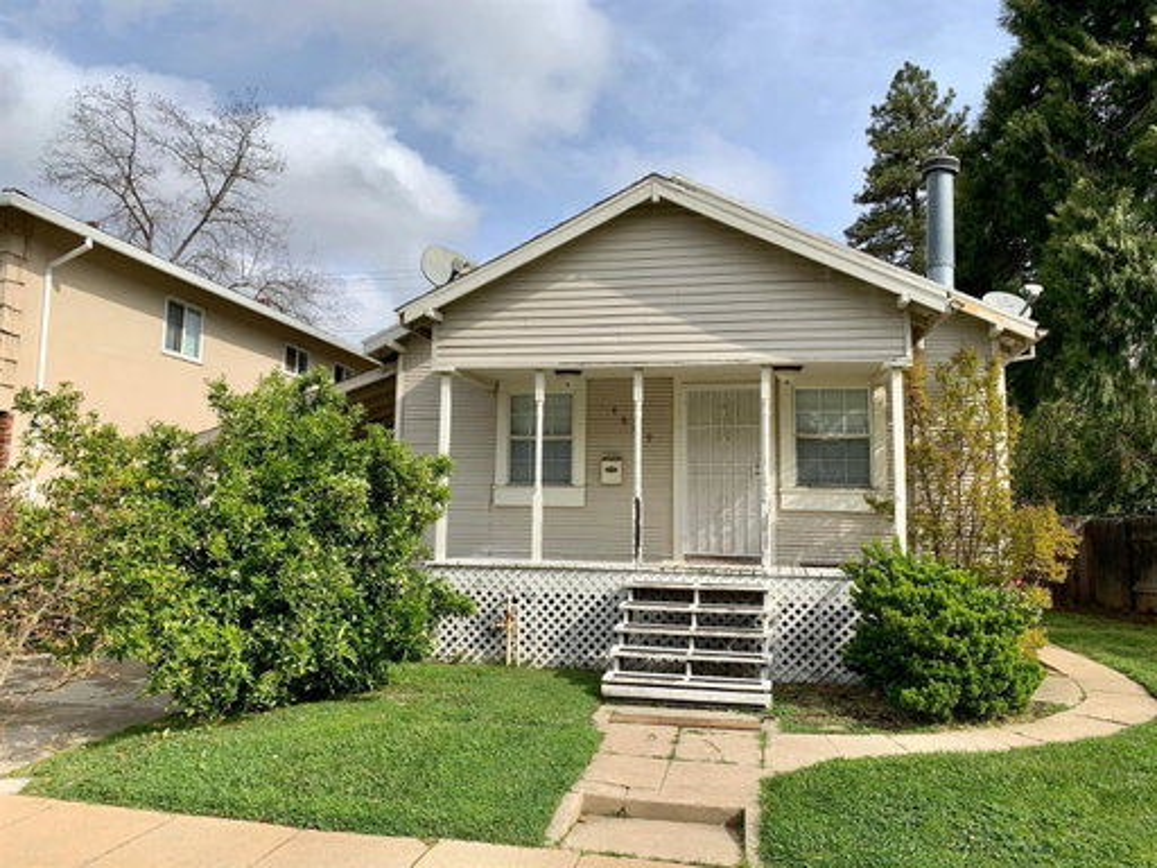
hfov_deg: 67.3
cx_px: 578
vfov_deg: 53.1
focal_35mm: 26
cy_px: 434
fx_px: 869
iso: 25
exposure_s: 1/2208
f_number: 1.8
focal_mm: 4.25
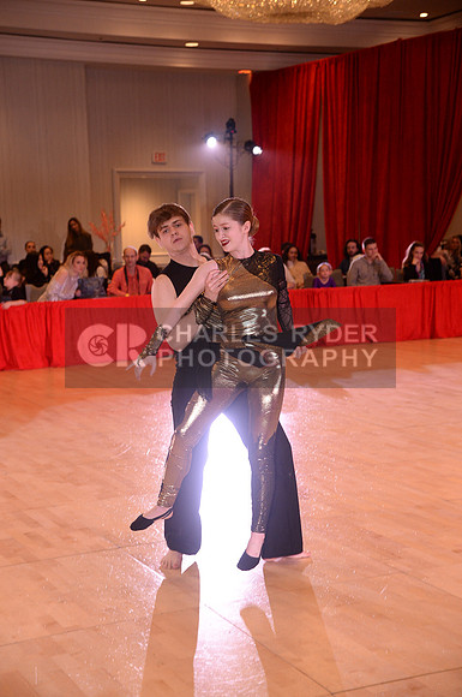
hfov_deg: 21.8
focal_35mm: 62
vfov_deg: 32.4
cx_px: 231
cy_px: 348
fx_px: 1197
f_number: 4.5
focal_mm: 62
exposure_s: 1/250
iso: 2000
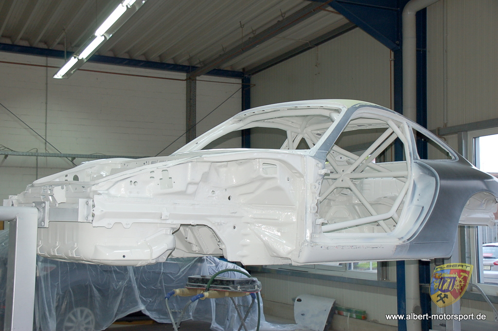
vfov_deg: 23.7
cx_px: 249
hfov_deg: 35.1
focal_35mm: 57
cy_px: 166
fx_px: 788
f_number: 4.2
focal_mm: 38
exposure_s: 1/60
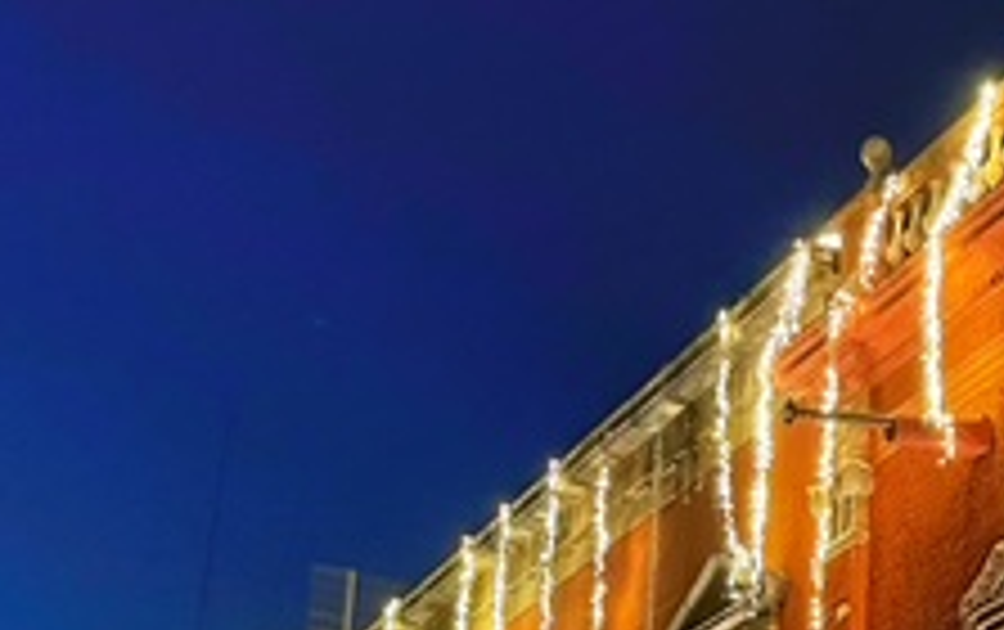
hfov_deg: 25.5
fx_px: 2164
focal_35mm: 79
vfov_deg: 15.1
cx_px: 855
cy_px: 1004
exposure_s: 1/30
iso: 640
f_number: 1.6
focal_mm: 4.2
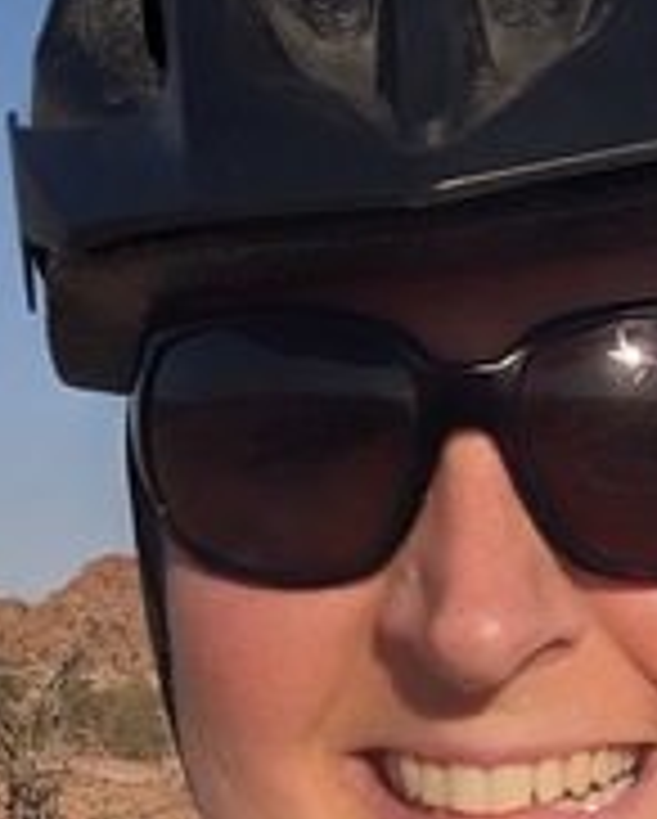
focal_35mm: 72
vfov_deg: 26.1
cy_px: 608
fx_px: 1747
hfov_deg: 20.7
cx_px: 644
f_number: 2.2
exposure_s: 1/1916
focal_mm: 2.74
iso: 40
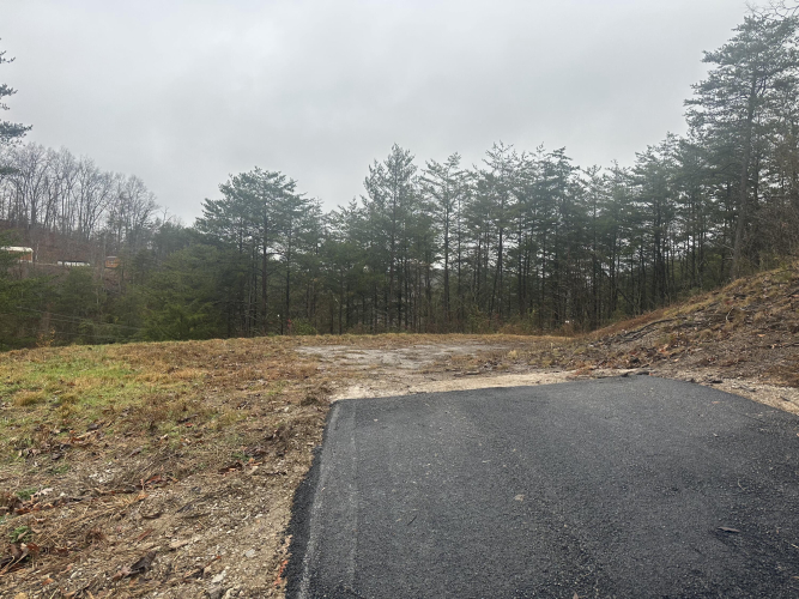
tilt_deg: -1.9
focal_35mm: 24
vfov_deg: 56.8
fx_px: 554
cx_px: 400
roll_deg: -3.0
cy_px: 300
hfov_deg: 71.6
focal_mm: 6.86
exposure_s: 1/680
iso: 80
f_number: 1.78
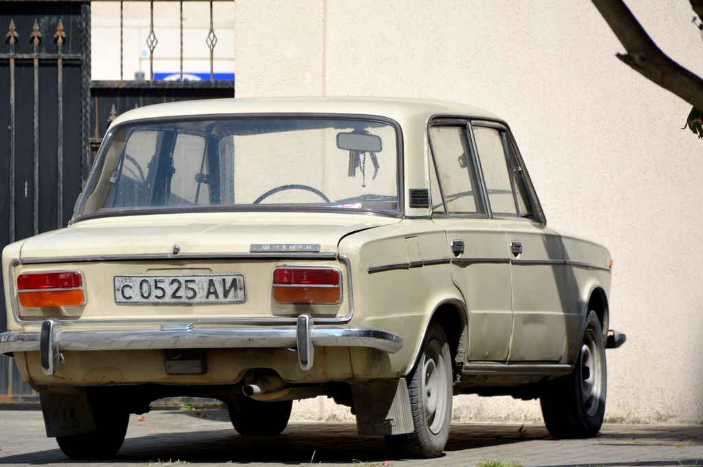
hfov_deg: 5.6
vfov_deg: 3.7
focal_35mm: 370
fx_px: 7217
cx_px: 313
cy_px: 234
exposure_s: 1/800
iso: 200
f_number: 7.1
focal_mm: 210
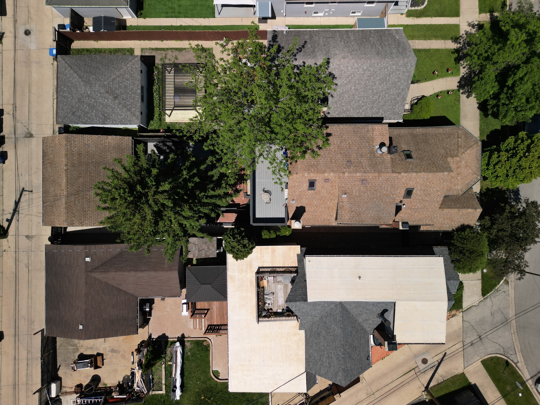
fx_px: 374
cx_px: 270
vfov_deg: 56.8
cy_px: 202
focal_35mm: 24
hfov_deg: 71.6
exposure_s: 1/250
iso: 100
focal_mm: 6.72
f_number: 1.7
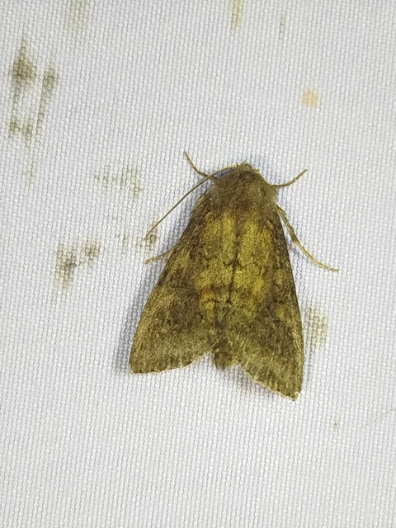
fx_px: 1388
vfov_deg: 21.5
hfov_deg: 16.2
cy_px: 264
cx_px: 198
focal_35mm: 91
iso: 80
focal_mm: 5.31
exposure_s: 1/100
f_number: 1.7
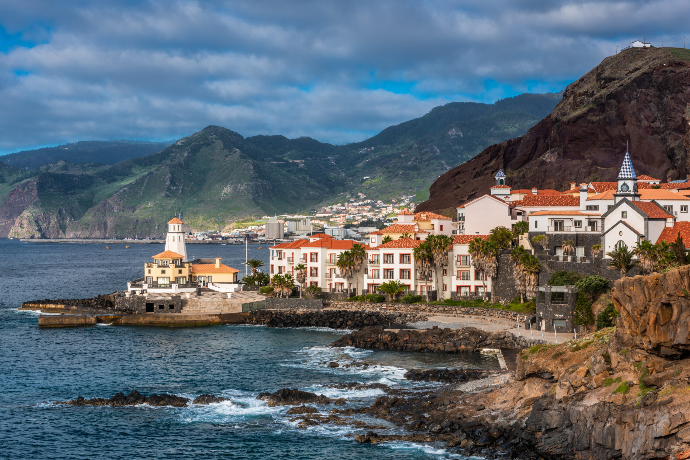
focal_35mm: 62
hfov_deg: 32.4
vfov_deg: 21.9
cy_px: 230
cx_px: 345
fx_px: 1189
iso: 31
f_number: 16
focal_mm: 62
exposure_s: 1/6
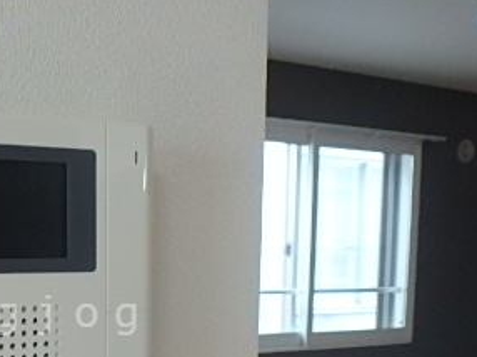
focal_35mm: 47
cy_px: 315
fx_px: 647
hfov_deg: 37.3
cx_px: 32
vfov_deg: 29.7
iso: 500
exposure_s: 1/30
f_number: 3.5
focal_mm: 3.7
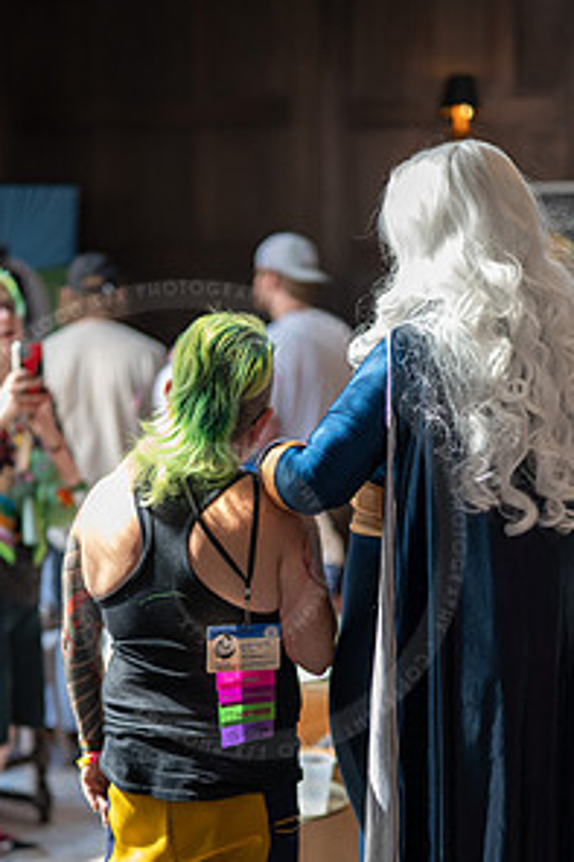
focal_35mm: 76
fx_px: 1820
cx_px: 265
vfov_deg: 26.4
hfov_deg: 17.9
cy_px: 635
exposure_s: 1/320
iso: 1000
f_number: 1.2
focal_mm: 50
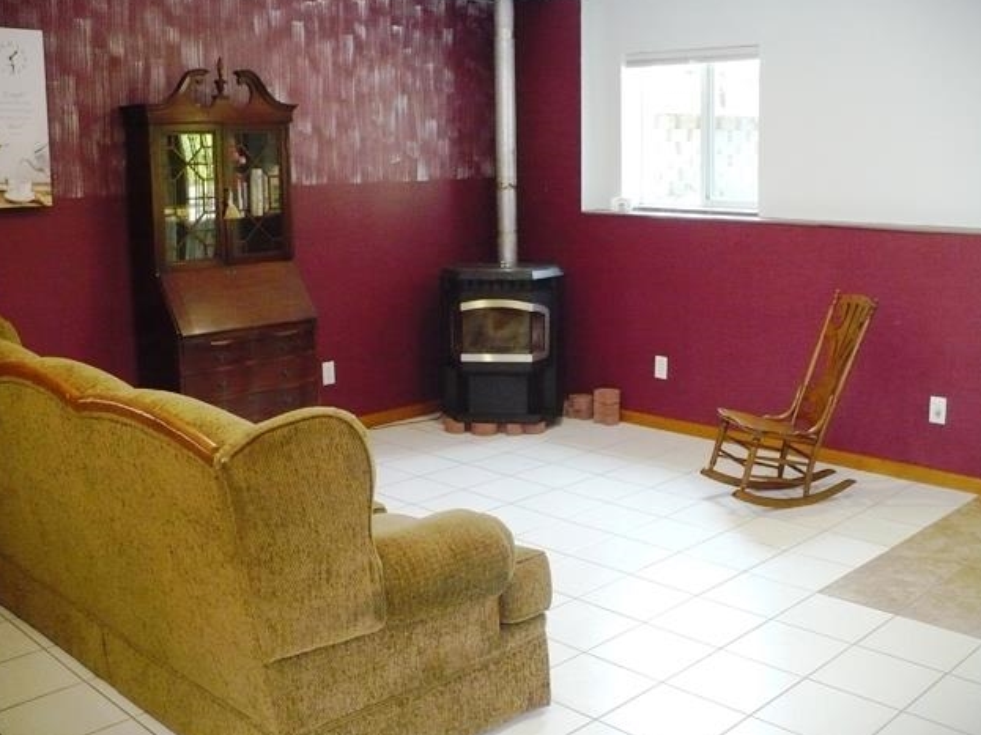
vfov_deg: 37.7
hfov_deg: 49.0
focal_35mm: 38
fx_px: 1077
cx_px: 488
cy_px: 368
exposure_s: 1/30
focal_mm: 6.1
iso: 500
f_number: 2.8
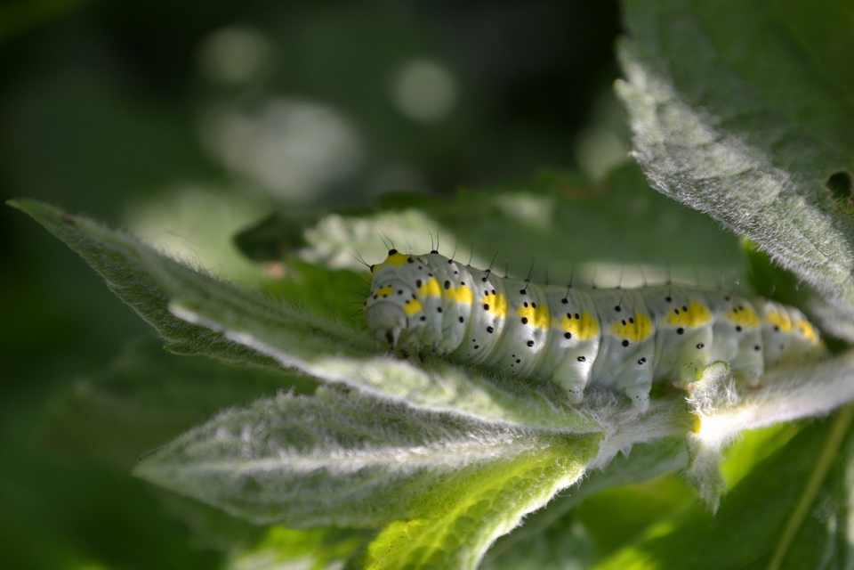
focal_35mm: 72
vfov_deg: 18.9
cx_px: 427
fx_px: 1708
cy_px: 285
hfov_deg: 28.1
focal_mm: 48
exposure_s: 1/125
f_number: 5.6
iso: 100
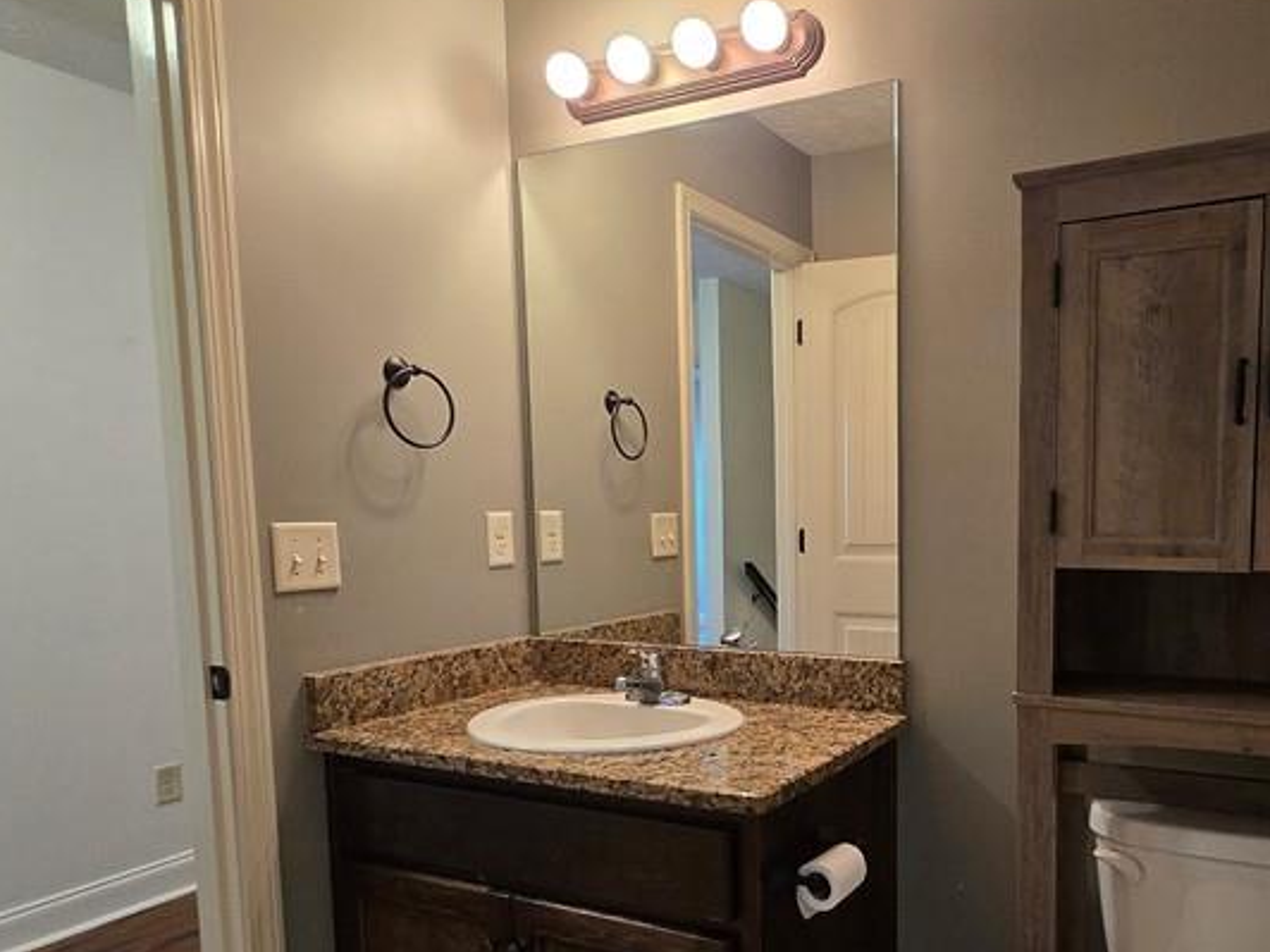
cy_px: 613
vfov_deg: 54.1
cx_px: 852
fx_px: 917
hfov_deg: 67.4
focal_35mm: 25
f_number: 2.2
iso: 200
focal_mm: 1.7
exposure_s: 1/60
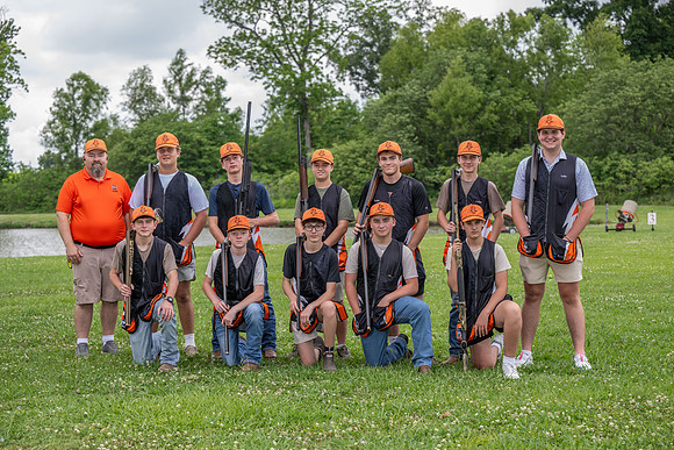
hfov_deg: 28.8
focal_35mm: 70
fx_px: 1311
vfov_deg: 19.5
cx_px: 337
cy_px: 225
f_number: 4
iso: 32
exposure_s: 1/125
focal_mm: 70
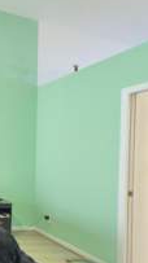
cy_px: 155
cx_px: -108
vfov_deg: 55.0
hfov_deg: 22.3
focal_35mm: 36
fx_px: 251
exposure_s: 1/24
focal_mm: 2.22
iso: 320
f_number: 2.2
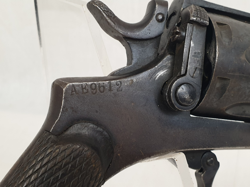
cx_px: 125
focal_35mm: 26
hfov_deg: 67.3
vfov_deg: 53.1
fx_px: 188
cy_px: 94
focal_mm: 4.3
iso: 80
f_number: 2.4
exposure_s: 1/50
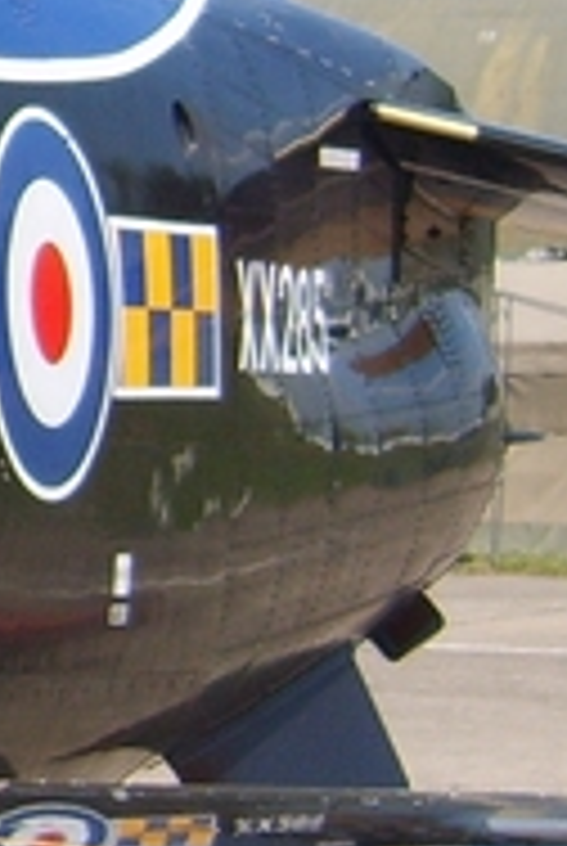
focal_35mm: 198
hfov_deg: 6.3
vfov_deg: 10.4
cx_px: -1206
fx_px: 4660
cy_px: 279
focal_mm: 7.4
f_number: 2.8
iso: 75
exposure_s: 1/1500
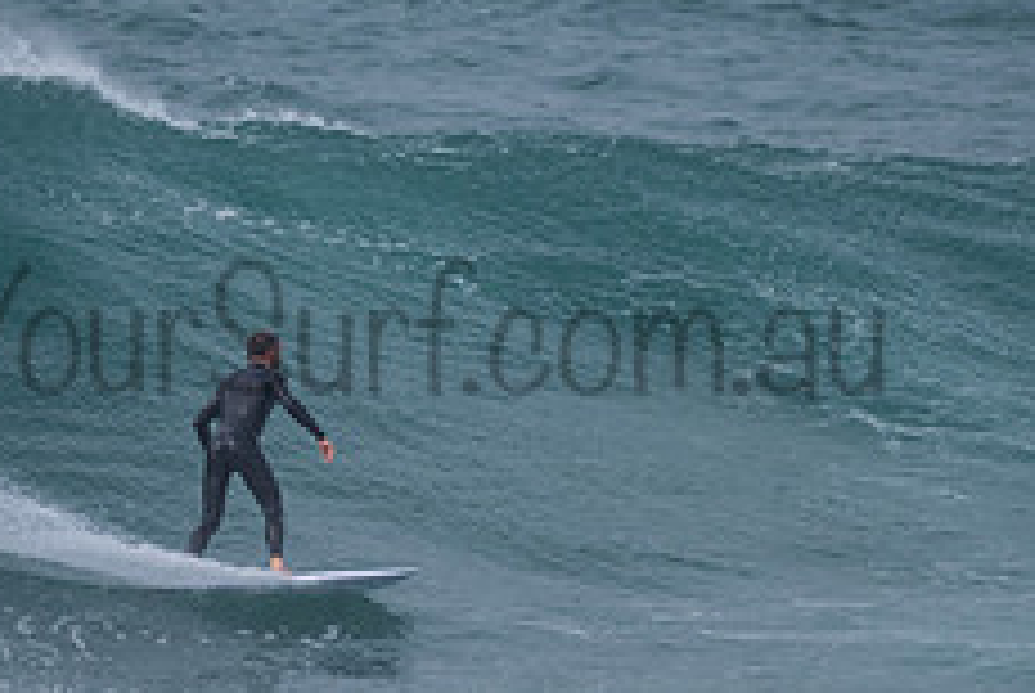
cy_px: 290
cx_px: 410
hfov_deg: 1.5
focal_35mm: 1356
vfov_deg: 1.0
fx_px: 39034
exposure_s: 1/1000
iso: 100
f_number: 5.6
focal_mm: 500
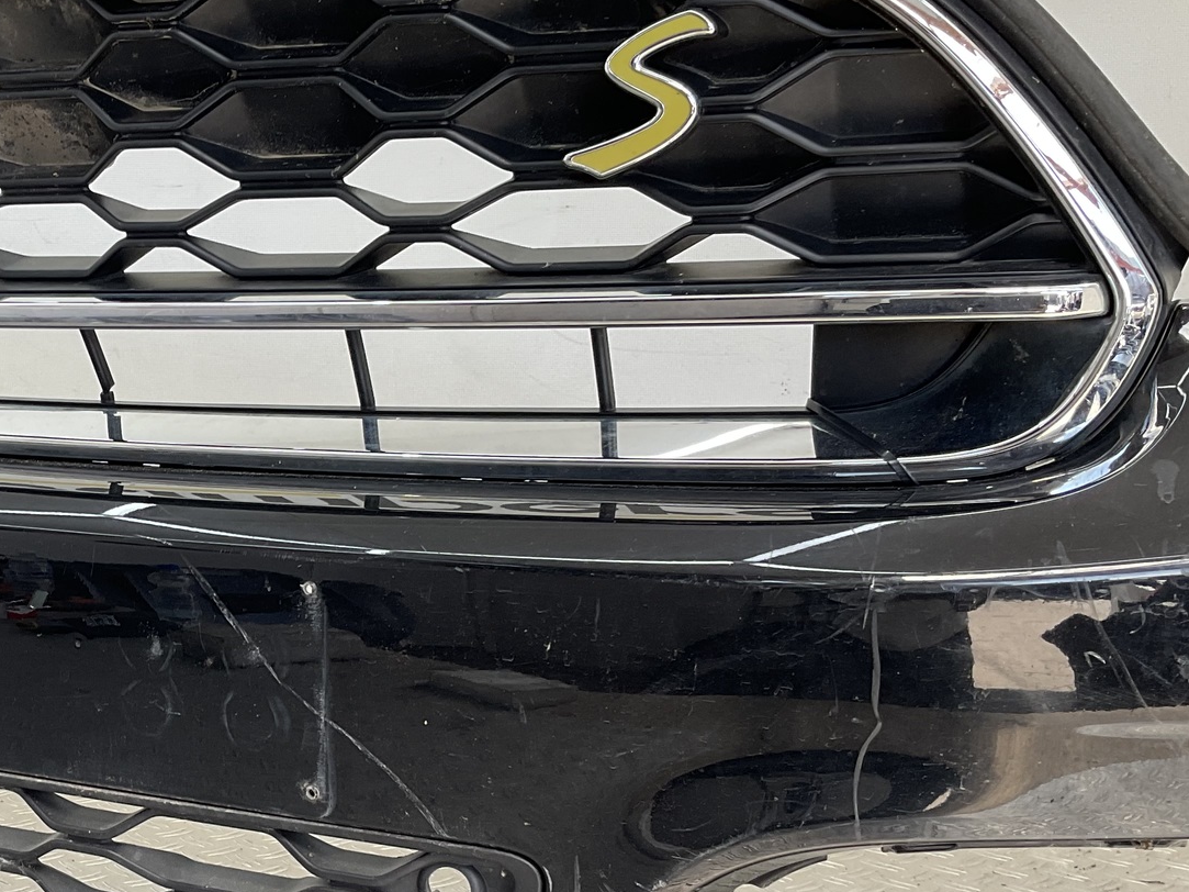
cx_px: 190
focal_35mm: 54
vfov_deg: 26.8
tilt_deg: -11.3
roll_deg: -1.9
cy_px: 611
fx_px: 1855
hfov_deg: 34.2
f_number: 1.8
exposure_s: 1/100
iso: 25
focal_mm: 3
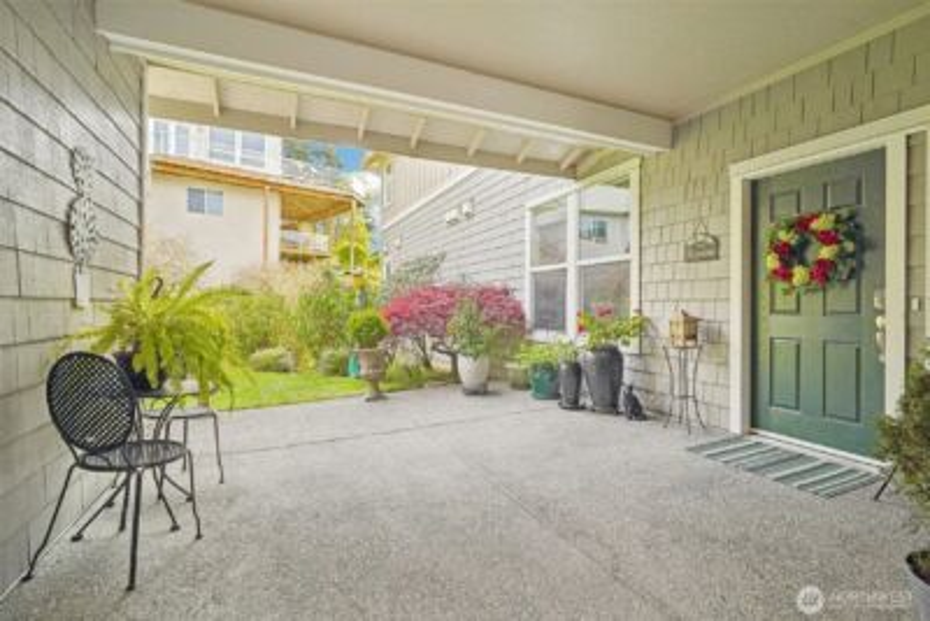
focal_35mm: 16
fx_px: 413
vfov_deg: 73.8
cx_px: 465
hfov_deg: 96.7
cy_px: 310
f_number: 8
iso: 1600
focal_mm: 16
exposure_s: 1/250
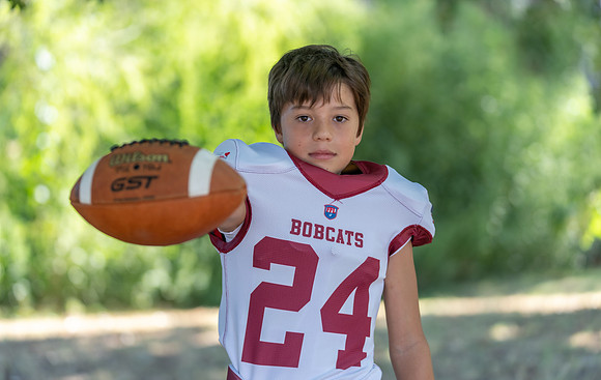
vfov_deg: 12.8
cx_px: 291
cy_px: 180
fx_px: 1699
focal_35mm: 103
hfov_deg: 20.1
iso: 160
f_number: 2.8
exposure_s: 1/320
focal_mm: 98
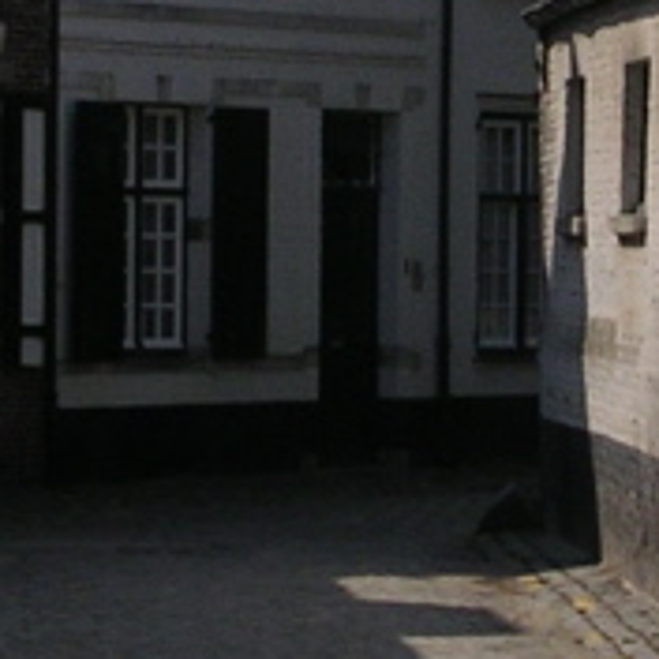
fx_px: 5729
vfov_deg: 6.5
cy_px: -101
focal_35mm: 266
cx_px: 67
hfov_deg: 6.6
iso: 50
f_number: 3.5
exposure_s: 1/1078
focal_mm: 9.6
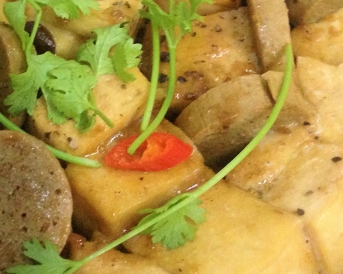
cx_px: 16
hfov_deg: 22.1
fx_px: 853
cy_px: 72
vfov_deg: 18.2
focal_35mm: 84
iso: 320
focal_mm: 4.12
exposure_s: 1/20
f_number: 2.4
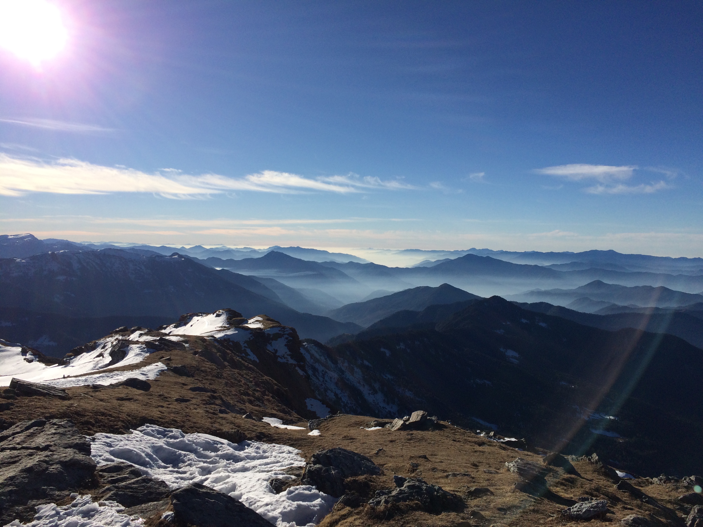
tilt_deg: -3.4
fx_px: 589
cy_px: 264
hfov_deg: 61.7
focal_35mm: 29
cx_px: 352
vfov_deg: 48.2
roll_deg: -1.7
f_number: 2.2
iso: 32
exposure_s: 1/5882
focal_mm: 4.15
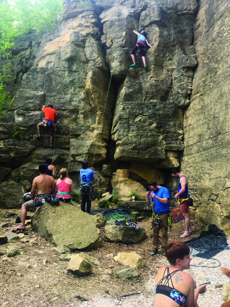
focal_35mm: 29
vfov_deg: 61.7
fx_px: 257
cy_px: 154
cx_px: 115
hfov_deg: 48.2
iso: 25
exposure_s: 1/125
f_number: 2.2
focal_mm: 4.15
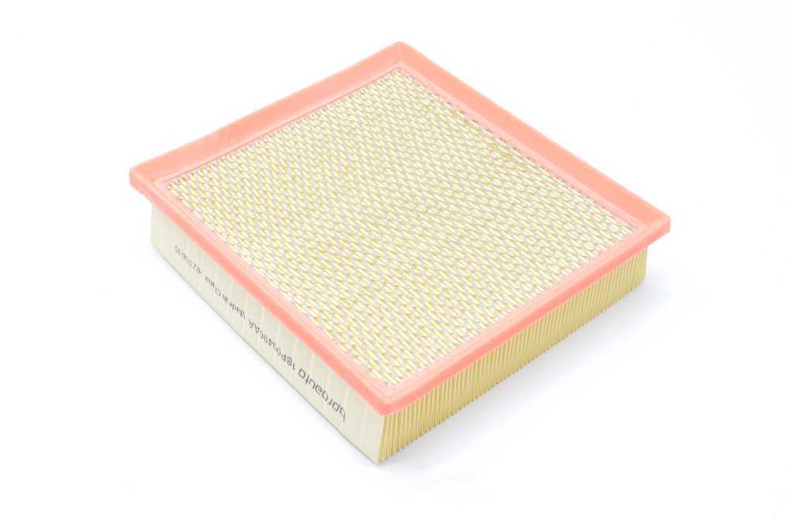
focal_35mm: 50
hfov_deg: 39.6
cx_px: 395
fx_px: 1097
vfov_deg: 27.0
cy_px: 264
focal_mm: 50
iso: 4500
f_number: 13
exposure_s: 1/80
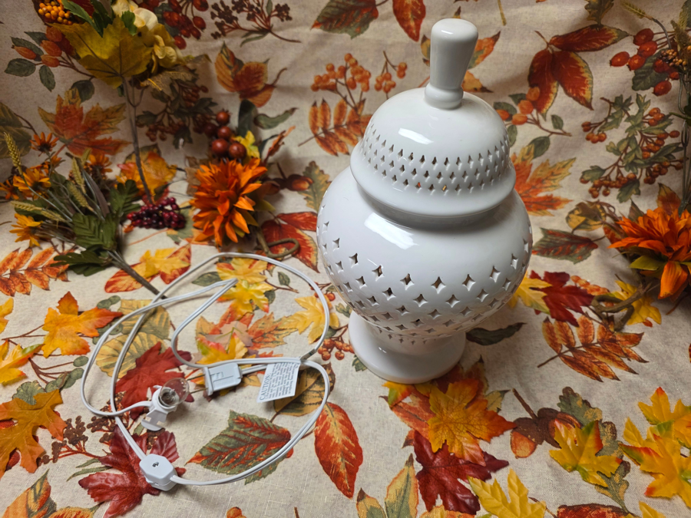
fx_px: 459
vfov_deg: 58.9
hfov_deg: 73.9
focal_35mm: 23
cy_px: 259
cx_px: 346
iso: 200
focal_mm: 6.3
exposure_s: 1/120
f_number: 1.7
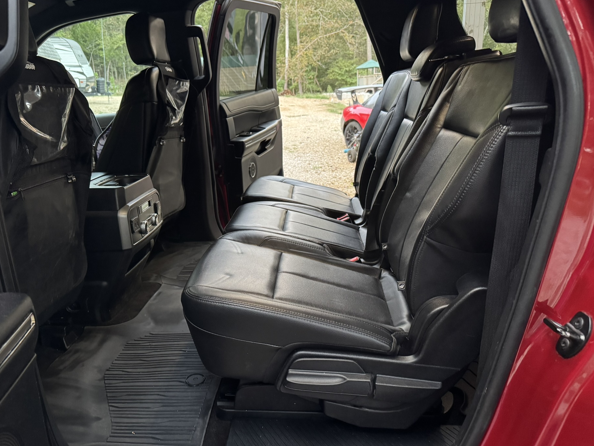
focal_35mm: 27
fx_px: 463
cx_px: 263
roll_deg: +3.3
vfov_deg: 51.3
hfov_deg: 65.1
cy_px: 237
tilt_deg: -17.6
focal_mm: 6.76
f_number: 1.78
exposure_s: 1/40
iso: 800
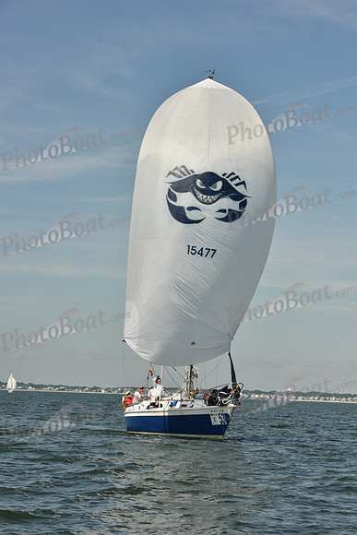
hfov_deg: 14.9
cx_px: 178
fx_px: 1368
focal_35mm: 92
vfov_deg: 22.1
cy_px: 268
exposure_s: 1/1250
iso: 320
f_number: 10
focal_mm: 92
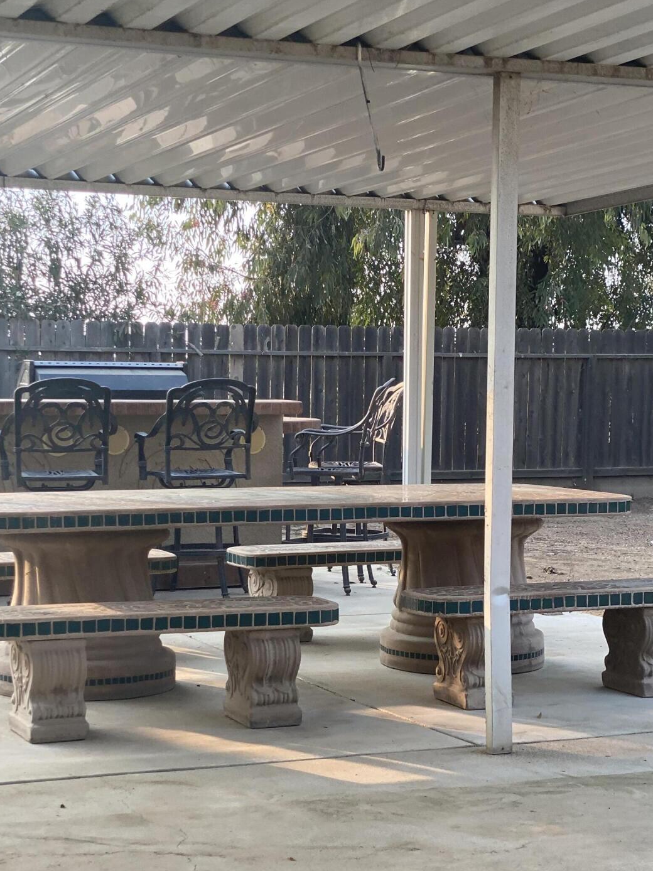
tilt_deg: -3.0
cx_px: 315
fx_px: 1887
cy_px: 521
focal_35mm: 75
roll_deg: -0.5
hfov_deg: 19.6
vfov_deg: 25.9
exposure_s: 1/122
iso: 25
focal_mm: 6
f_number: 2
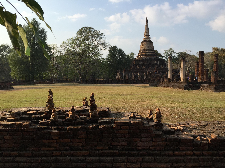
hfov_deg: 61.7
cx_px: 112
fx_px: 188
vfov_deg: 48.2
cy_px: 84
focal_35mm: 29
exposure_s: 1/1522
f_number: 2.2
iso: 32
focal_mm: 4.15
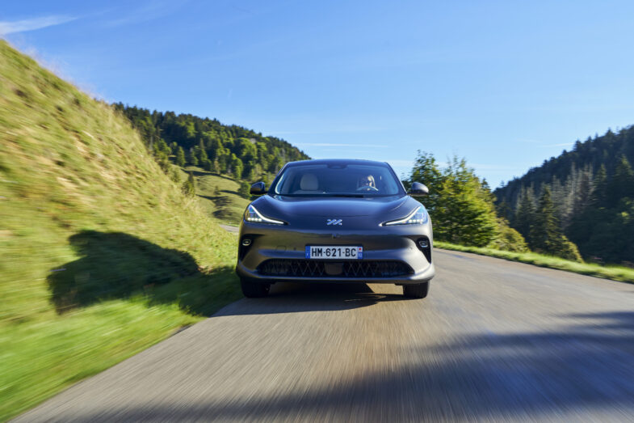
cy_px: 212
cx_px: 317
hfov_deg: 57.2
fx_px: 581
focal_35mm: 33
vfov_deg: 40.0
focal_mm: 33
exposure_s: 1/40
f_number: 11
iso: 200
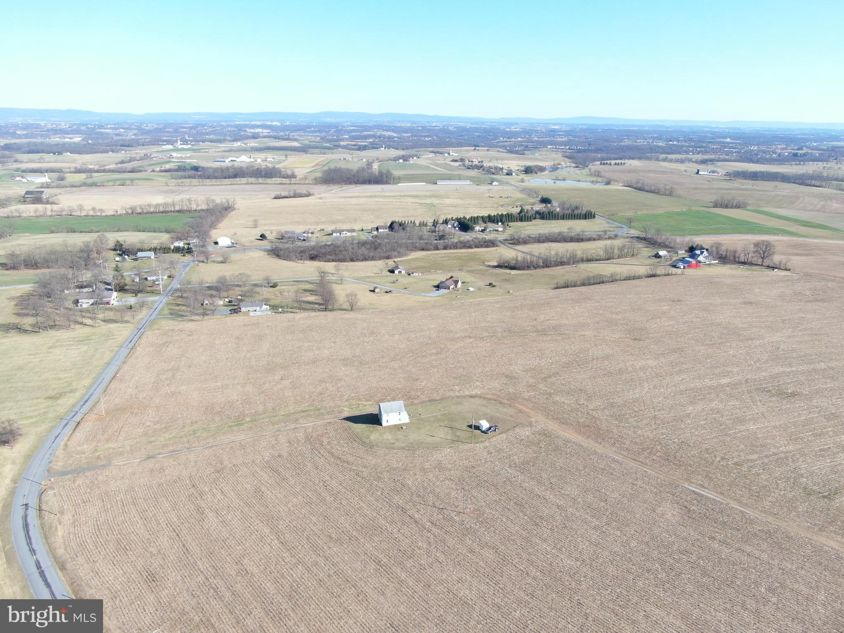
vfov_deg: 56.8
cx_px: 422
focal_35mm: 24
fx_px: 585
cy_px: 316
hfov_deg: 71.6
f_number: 2.8
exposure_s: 1/640
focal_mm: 4.39
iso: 100
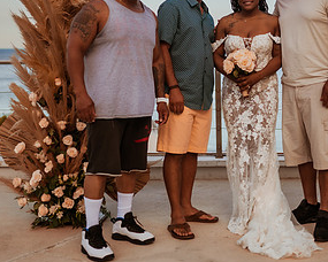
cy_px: 59
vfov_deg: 22.5
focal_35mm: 67
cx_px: 230
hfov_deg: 28.0
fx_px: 650
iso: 250
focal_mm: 35
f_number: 1.6
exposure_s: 1/6400
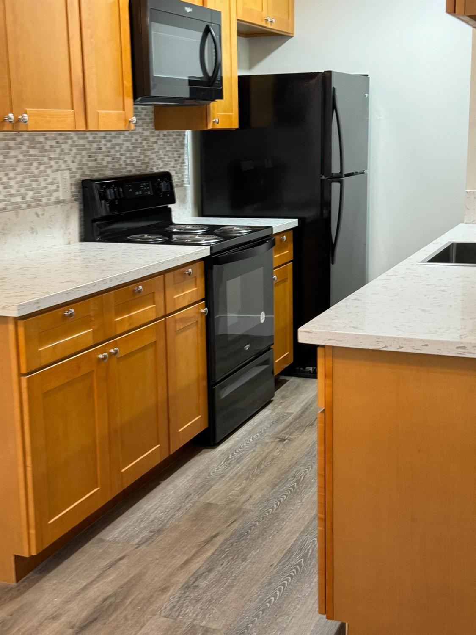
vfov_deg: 39.7
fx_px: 880
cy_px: 318
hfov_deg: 30.3
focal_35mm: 48
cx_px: 238
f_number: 1.78
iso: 200
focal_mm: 6.86
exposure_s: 1/40
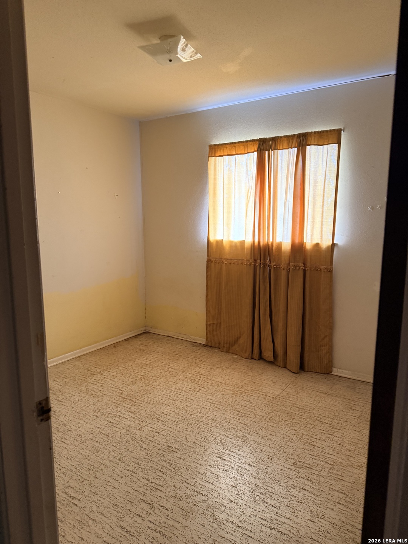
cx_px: 204
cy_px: 272
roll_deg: -0.8
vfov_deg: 71.6
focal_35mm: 24
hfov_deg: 56.8
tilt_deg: -5.3
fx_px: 377
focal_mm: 6.76
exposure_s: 1/60
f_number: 1.78
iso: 400
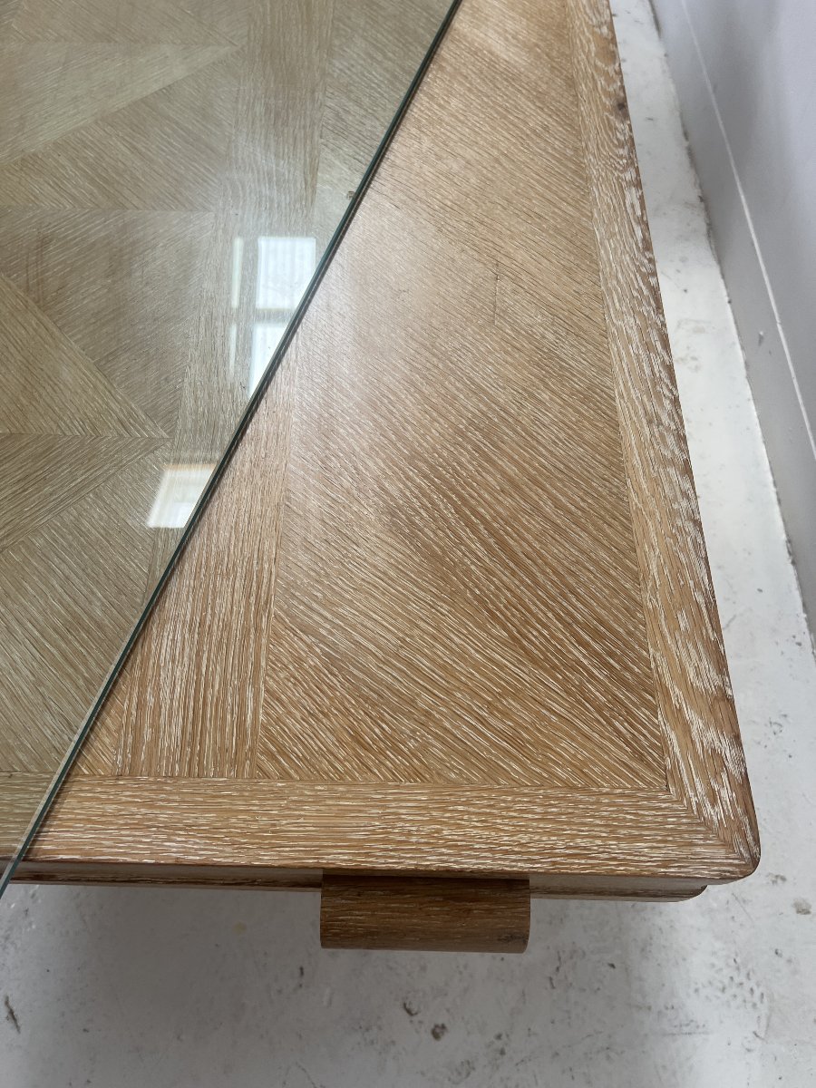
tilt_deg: -61.2
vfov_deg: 67.3
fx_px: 817
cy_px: 544
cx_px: 408
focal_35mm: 26
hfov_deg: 53.1
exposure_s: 1/121
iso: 64
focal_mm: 5.7
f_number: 1.5
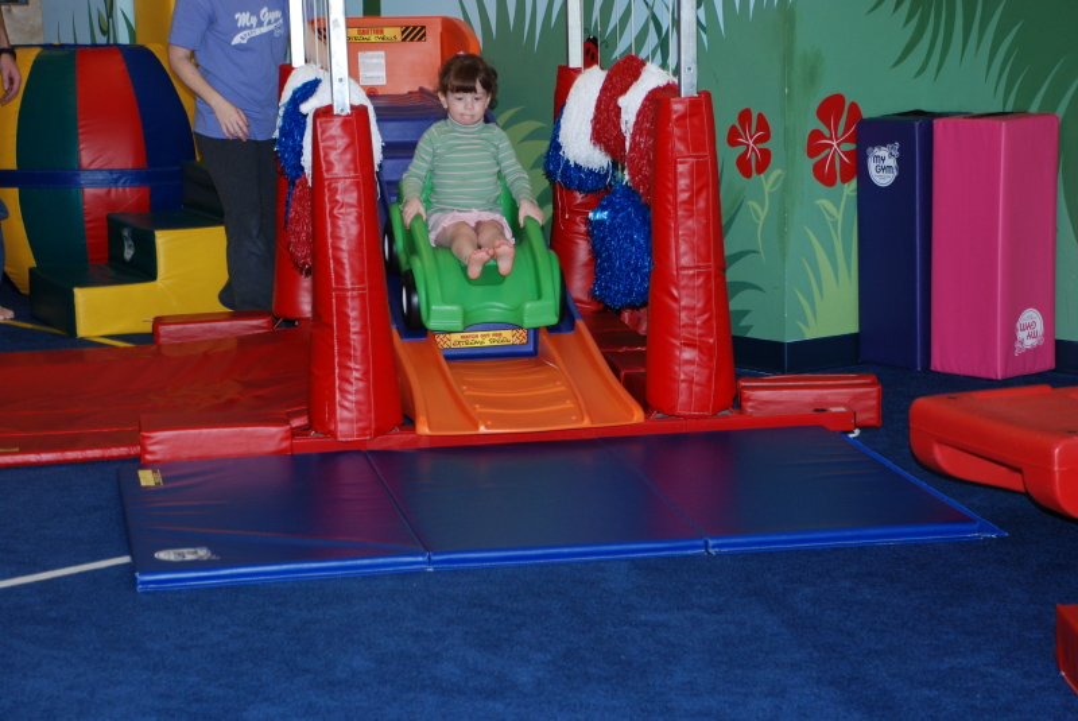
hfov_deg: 21.9
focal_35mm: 93
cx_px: 539
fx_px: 2787
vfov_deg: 14.7
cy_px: 360
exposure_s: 1/60
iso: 400
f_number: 5.3
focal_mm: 62
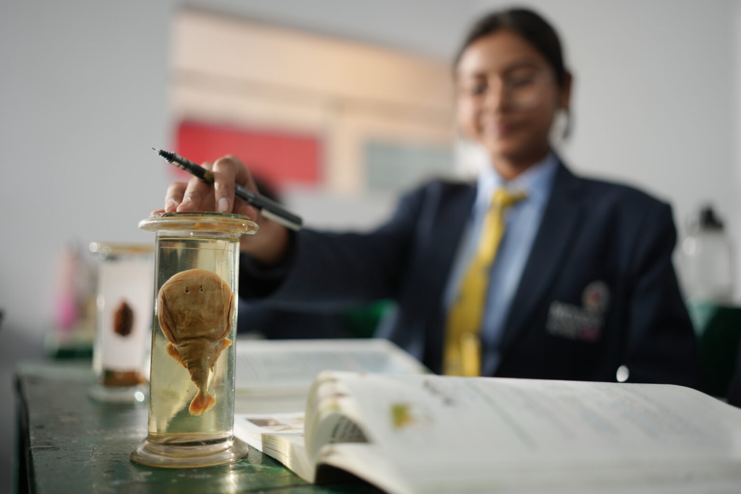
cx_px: 370
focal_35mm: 35
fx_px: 720
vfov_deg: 37.9
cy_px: 247
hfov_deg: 54.4
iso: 250
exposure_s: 1/250
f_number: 1.4
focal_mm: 35
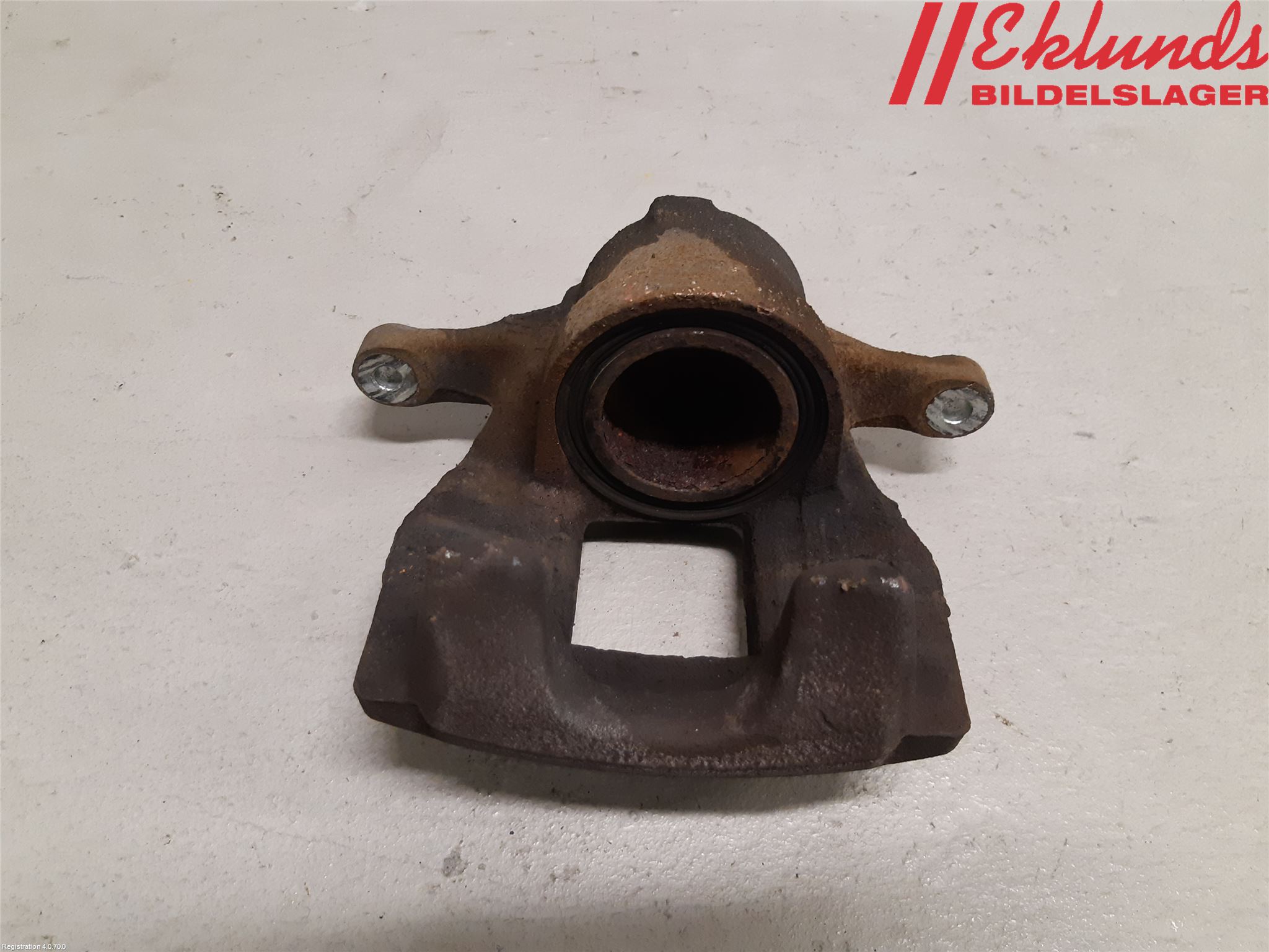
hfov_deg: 67.3
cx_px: 634
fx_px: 953
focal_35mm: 26
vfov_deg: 53.1
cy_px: 476
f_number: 1.7
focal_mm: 3.93
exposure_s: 1/50
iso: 200
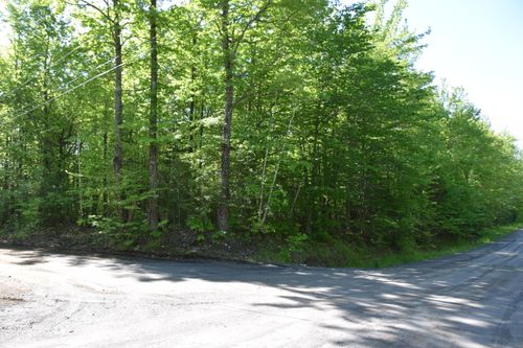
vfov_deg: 47.9
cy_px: 174
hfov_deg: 67.4
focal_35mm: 27
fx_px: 392
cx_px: 262
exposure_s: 1/200
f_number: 7.1
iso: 400
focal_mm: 18
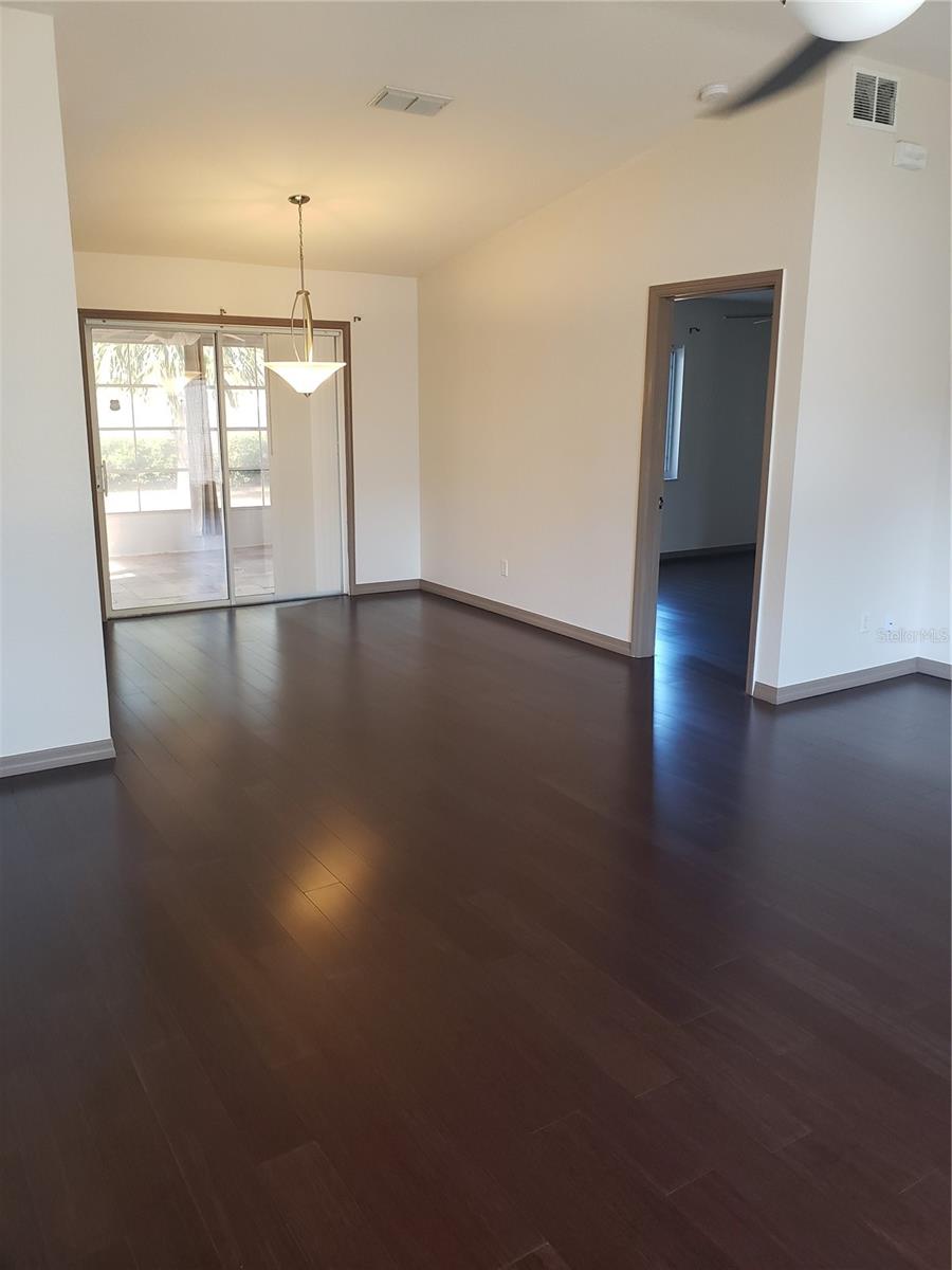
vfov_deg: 67.3
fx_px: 953
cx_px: 476
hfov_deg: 53.1
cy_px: 635
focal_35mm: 26
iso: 250
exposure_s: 1/60
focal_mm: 4.3
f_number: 2.4
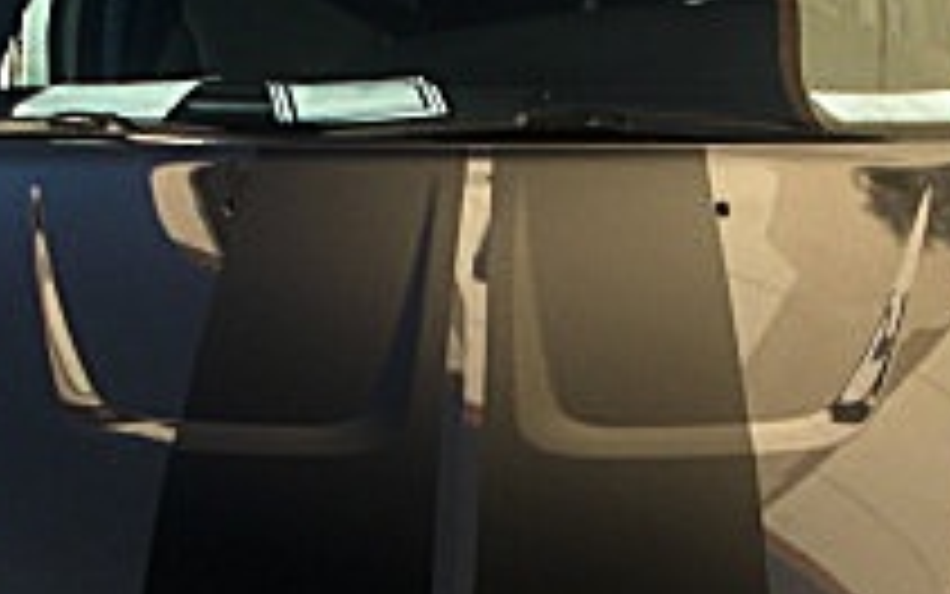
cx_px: 441
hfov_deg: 18.0
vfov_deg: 11.3
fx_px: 3004
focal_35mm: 116
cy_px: 392
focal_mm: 6.3
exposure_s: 1/320
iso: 50
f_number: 2.8
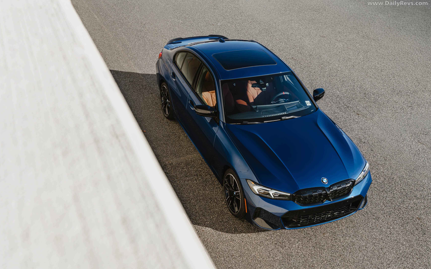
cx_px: 215
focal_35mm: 43
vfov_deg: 29.8
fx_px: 506
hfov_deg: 46.1
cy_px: 140
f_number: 7.1
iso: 200
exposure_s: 1/125
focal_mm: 42.1
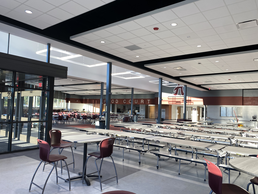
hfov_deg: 67.3
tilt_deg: +2.7
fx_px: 194
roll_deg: -1.3
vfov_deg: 53.1
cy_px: 97
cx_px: 129
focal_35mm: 26
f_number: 1.8
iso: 40
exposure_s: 1/123
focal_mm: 4.25
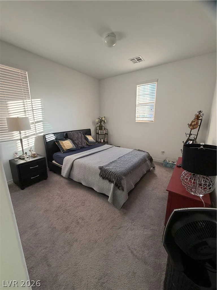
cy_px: 145
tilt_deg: -13.5
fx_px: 117
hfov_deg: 85.7
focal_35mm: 14
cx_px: 108
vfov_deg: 102.1
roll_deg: -0.1
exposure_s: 1/60
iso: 250
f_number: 2.2
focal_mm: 2.22
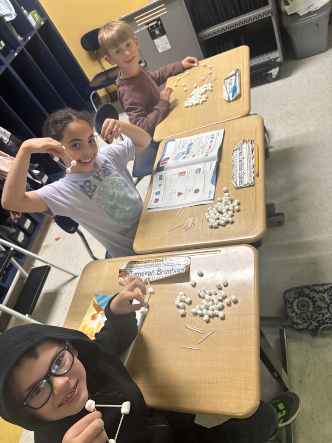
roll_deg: +34.0
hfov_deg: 53.1
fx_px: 332
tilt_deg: -43.4
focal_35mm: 26
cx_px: 166
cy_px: 222
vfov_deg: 67.3
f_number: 1.6
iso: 250
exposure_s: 1/60
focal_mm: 5.96
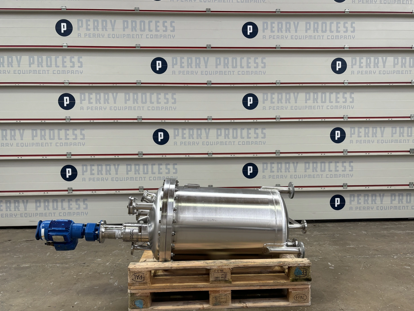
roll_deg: +0.2
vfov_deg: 49.7
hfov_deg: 63.4
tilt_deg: -4.4
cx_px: 221
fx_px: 335
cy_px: 160
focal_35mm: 28
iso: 125
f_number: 1.6
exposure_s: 1/121
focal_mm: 5.96
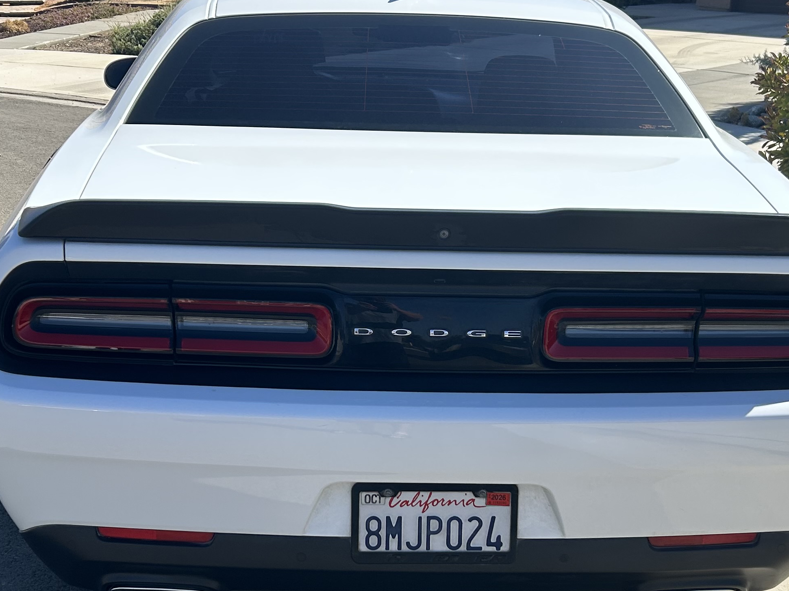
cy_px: 389
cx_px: 407
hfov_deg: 35.5
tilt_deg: -18.6
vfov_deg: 26.9
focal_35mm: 54
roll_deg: +0.2
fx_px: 1231
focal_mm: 5.7
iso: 50
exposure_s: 1/3077
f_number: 1.5
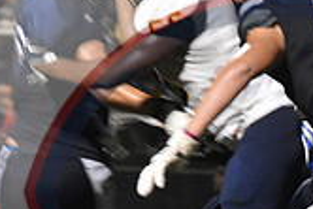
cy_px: 191
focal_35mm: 707
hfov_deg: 2.9
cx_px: 281
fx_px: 6150
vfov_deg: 1.9
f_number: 4.8
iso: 3600
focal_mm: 135
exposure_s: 1/125
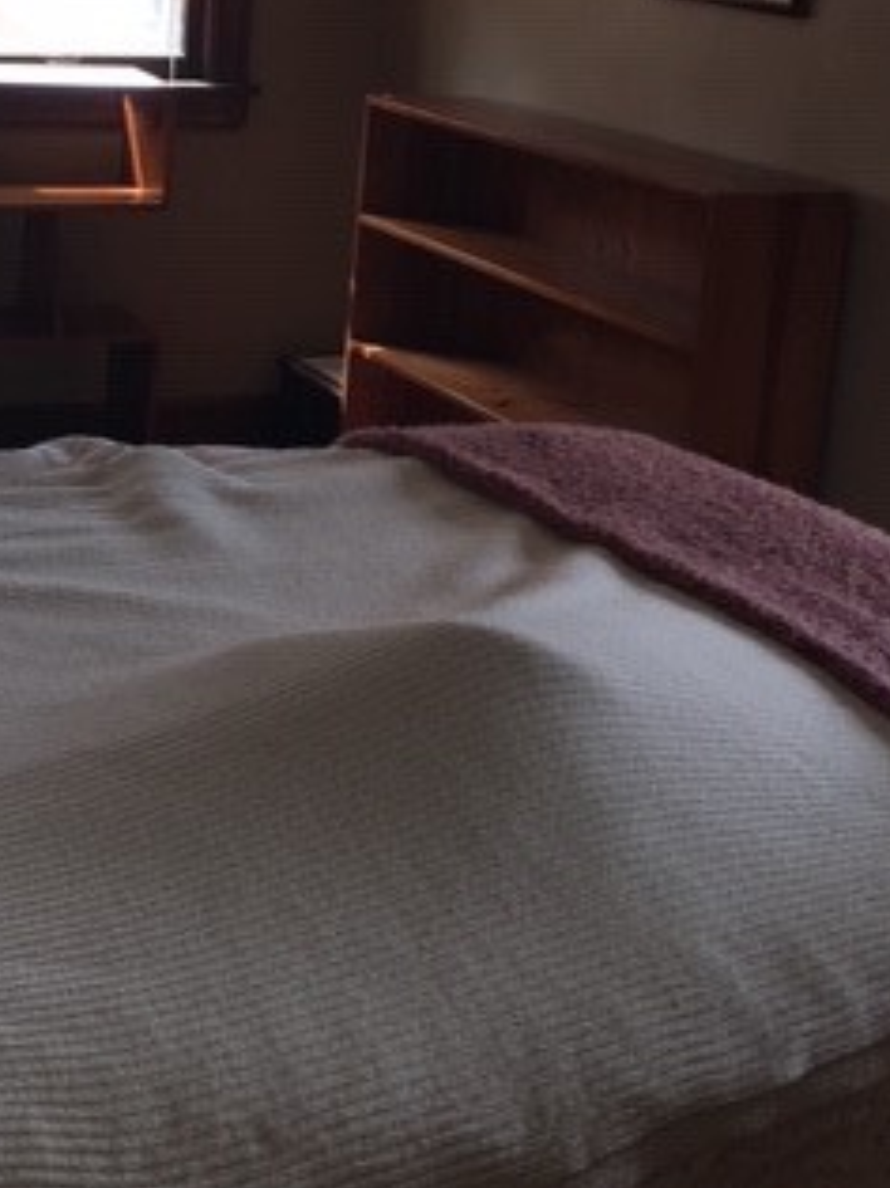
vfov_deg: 31.8
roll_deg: -4.5
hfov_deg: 24.5
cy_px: 219
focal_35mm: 59
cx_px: 215
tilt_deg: -8.8
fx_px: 2024
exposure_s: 1/43
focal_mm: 4.15
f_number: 2.2
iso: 25
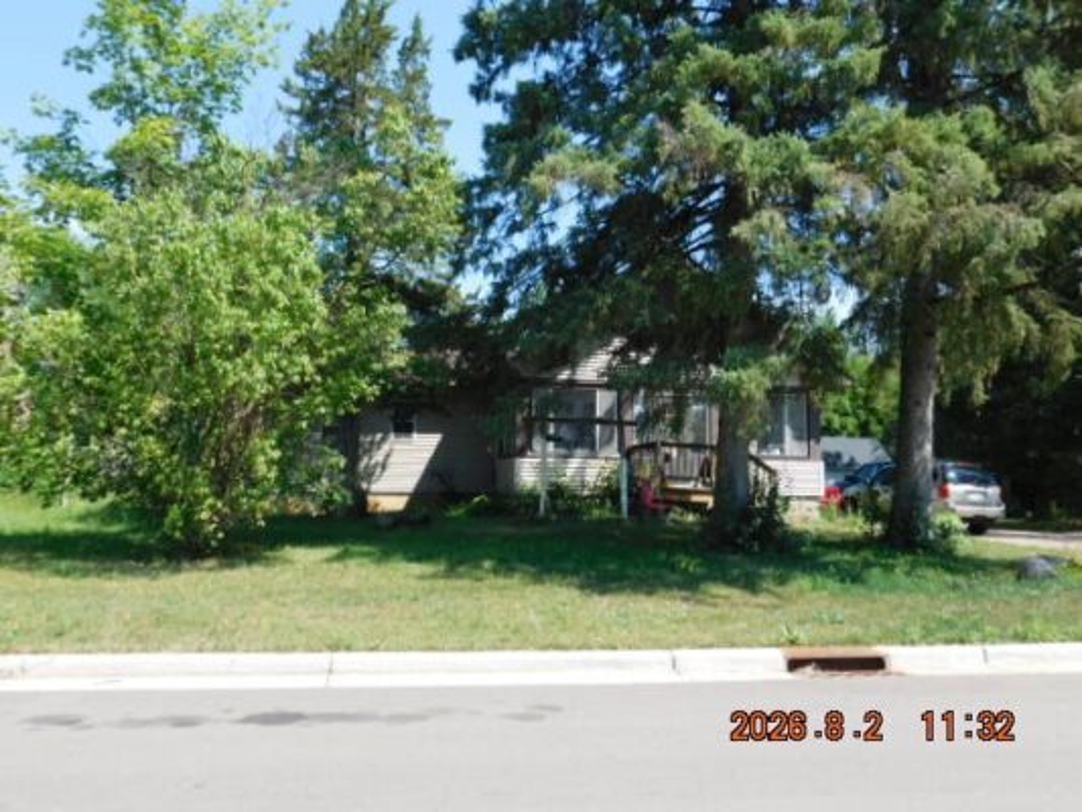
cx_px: 541
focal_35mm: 30
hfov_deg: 60.0
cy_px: 406
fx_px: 938
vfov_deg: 46.8
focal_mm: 5.3
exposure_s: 1/640
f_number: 3.2
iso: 125
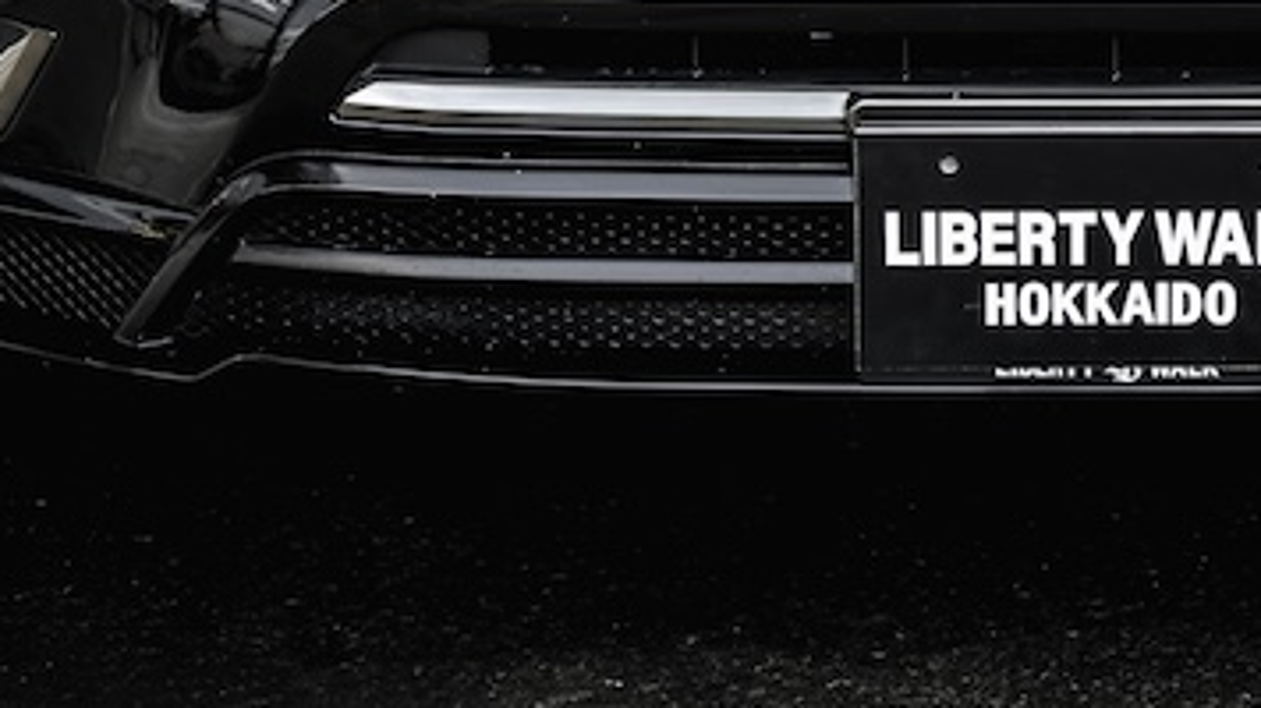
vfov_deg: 5.7
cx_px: 1137
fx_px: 6886
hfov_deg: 10.4
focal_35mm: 206
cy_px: -809
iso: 100
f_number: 1.8
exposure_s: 1/200
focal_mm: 50
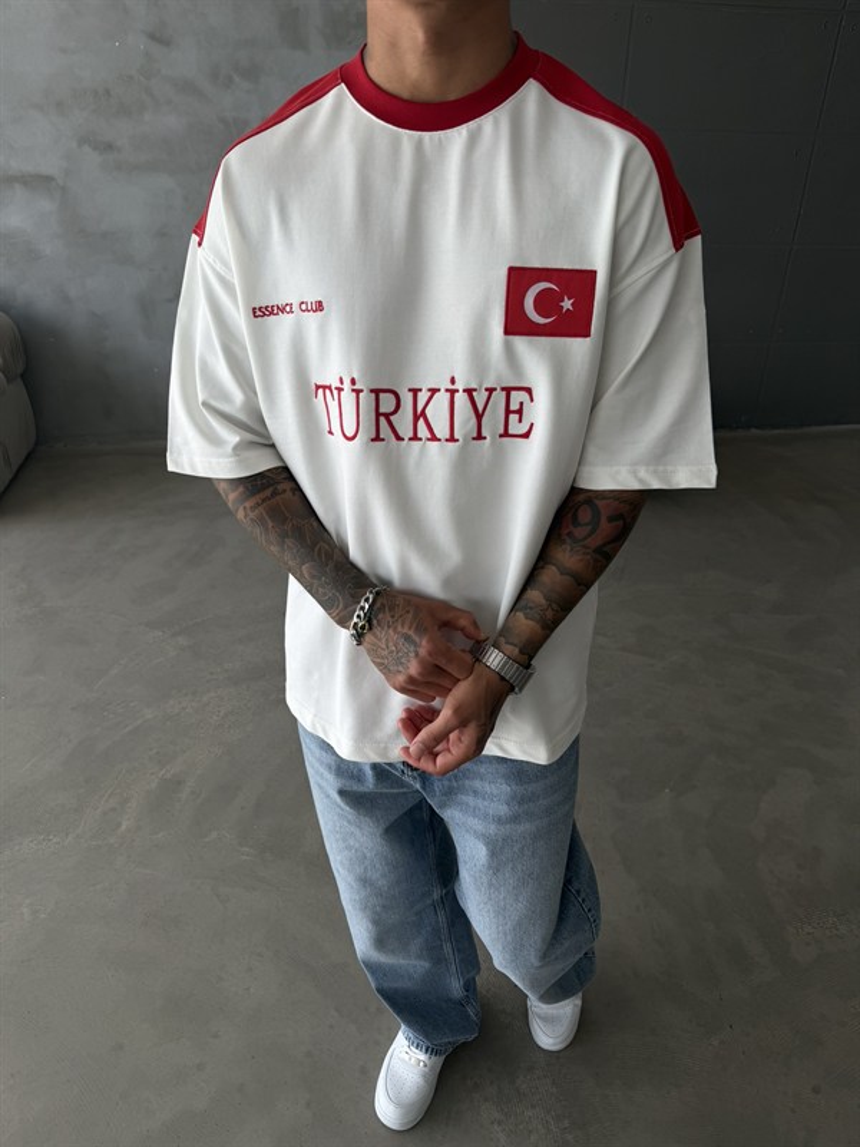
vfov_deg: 71.6
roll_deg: -1.3
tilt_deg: -29.9
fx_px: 795
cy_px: 574
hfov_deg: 56.8
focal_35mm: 24
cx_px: 430
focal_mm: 6.76
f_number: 1.78
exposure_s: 1/563
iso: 80
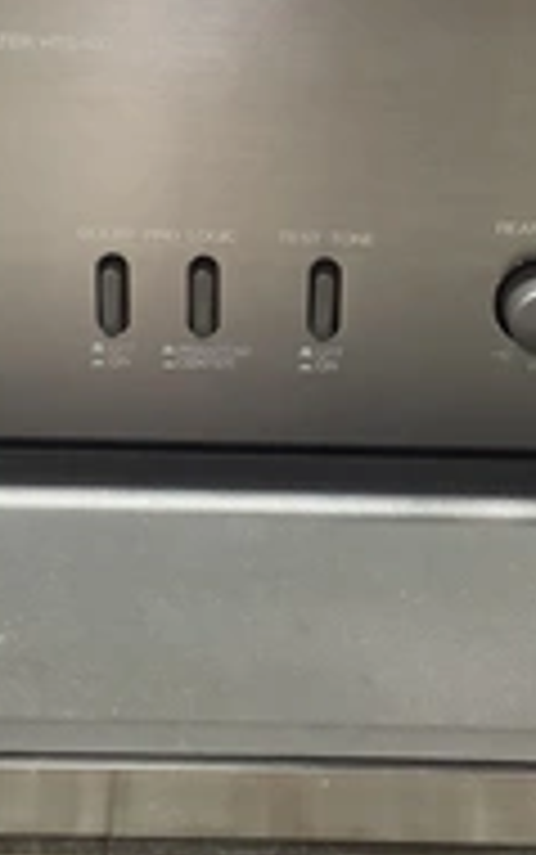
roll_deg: -1.5
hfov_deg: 18.9
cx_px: 293
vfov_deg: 29.7
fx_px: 1610
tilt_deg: -22.7
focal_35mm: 69
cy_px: 328
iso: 320
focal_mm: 3.3
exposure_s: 1/60
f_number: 2.4
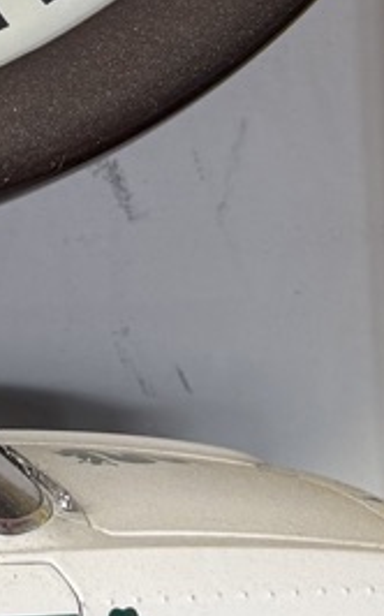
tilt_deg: +2.8
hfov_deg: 8.2
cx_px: -342
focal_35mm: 153
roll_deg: +0.7
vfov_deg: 13.2
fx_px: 2565
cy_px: -169
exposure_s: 1/120
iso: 160
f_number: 1.78
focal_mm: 6.76
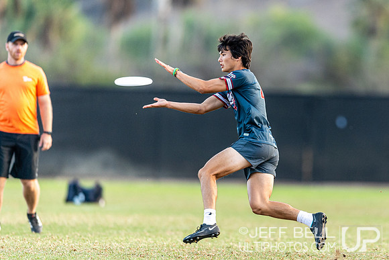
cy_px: 130
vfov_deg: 2.1
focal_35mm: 655
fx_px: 7084
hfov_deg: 3.1
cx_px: 294
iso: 1000
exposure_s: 1/1000
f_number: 2.8
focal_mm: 400
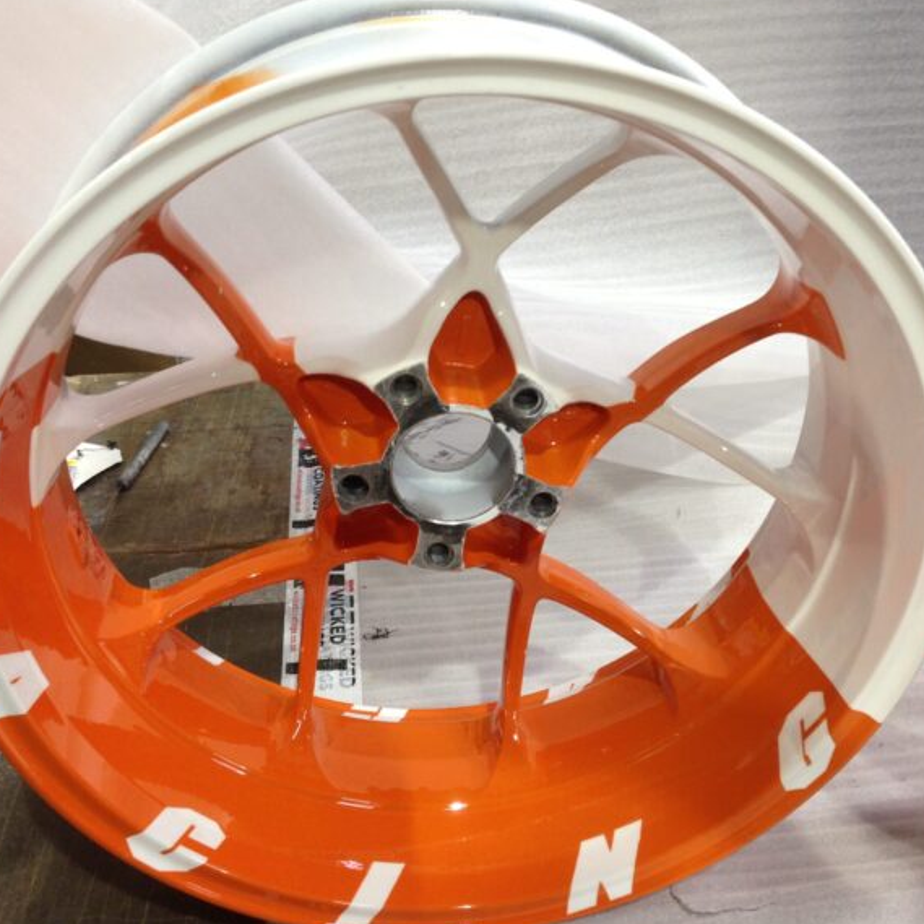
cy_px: 469
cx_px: 497
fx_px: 1238
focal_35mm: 41
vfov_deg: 40.9
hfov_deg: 40.9
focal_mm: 4.13
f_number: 2.4
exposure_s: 1/20
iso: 80
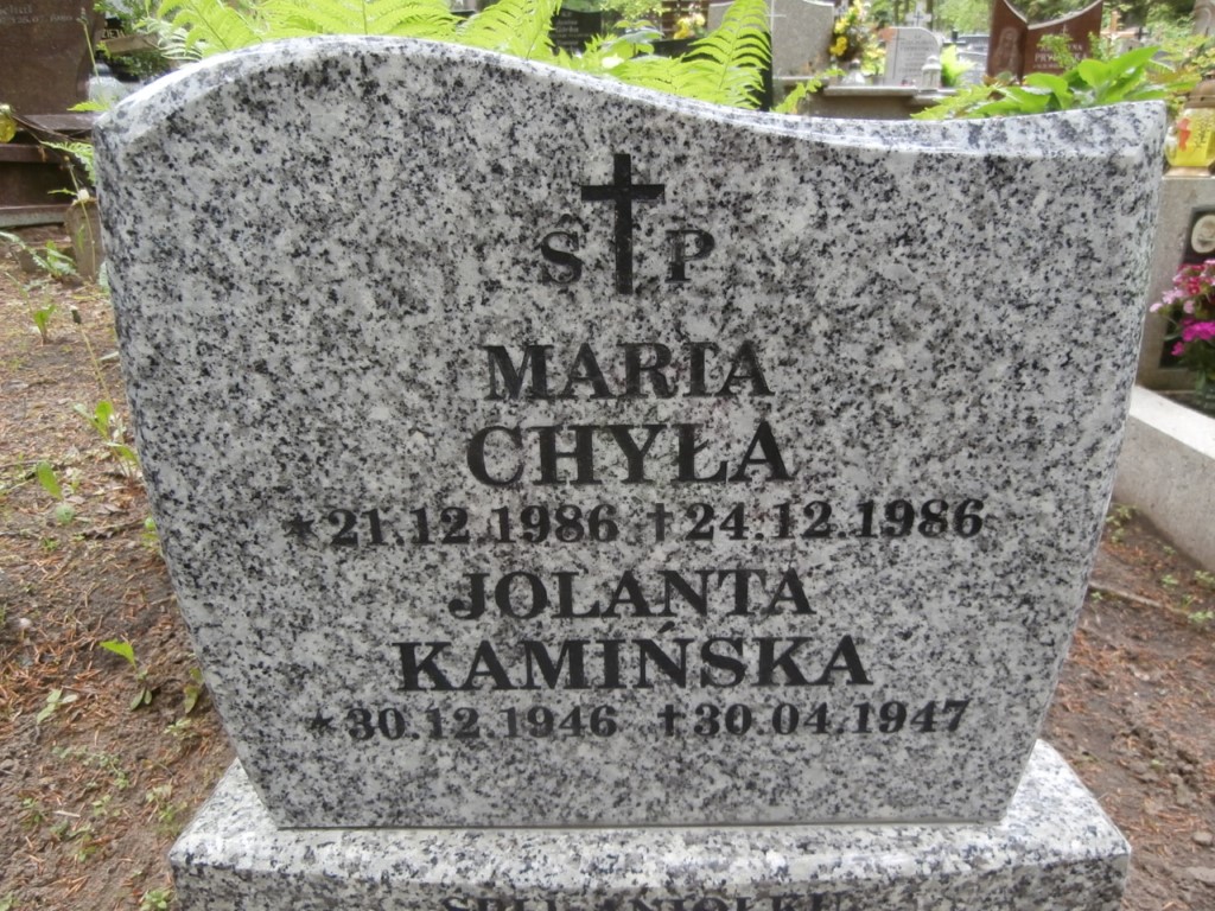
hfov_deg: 71.6
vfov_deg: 56.8
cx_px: 608
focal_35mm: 24
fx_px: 842
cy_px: 456
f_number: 3
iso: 100
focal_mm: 4.2
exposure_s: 1/30
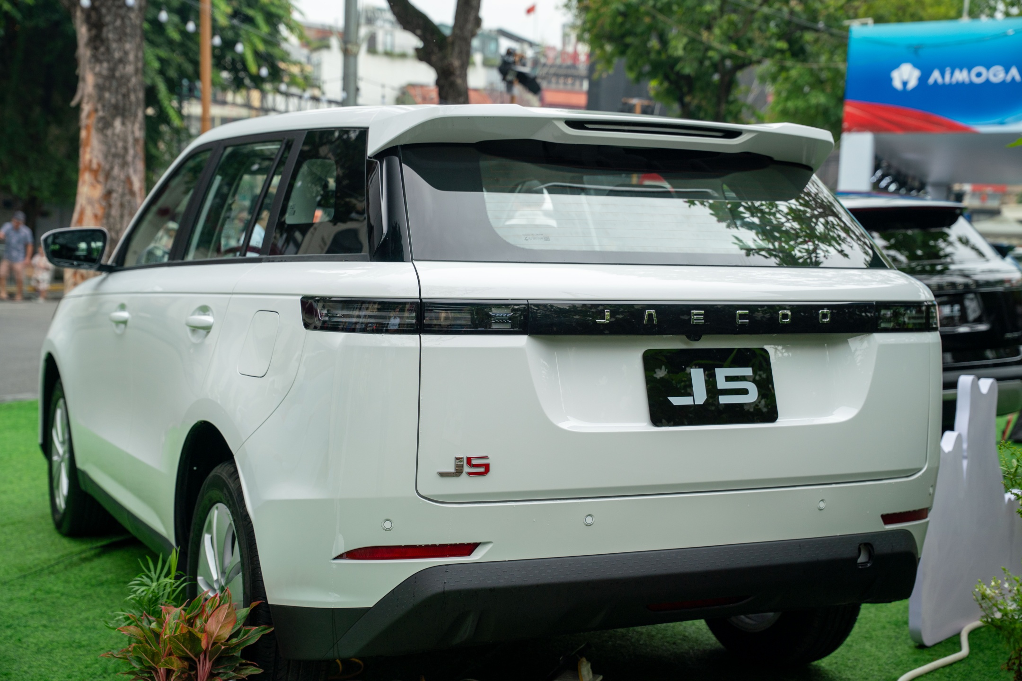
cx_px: 511
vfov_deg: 28.4
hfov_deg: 41.6
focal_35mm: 47
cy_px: 340
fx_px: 1346
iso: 500
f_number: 4
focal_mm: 47.4
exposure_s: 1/200
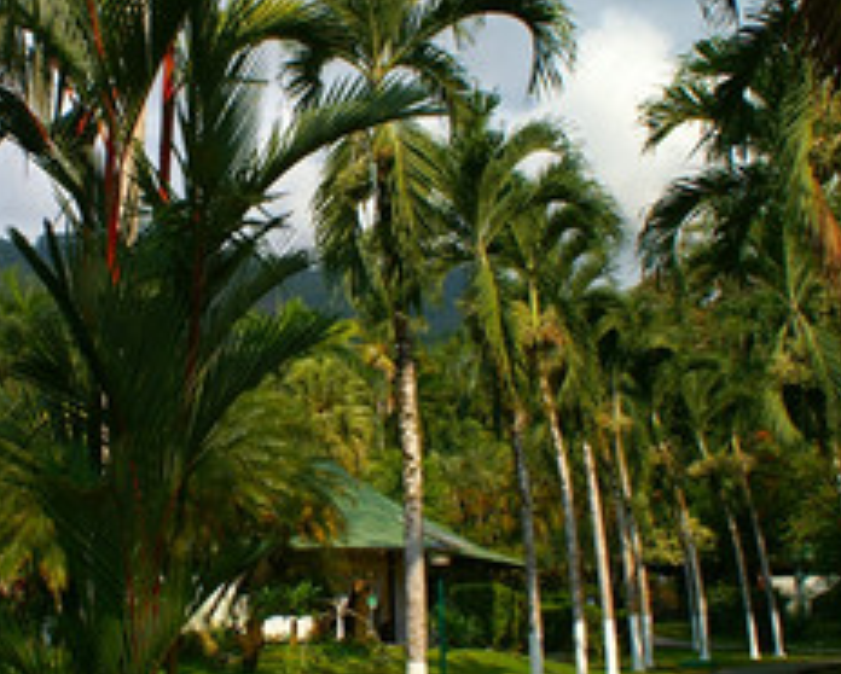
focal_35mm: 49
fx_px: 1221
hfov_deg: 37.3
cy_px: 306
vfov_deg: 30.9
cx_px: 232
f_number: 9
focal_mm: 18
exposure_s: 1/125
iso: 100
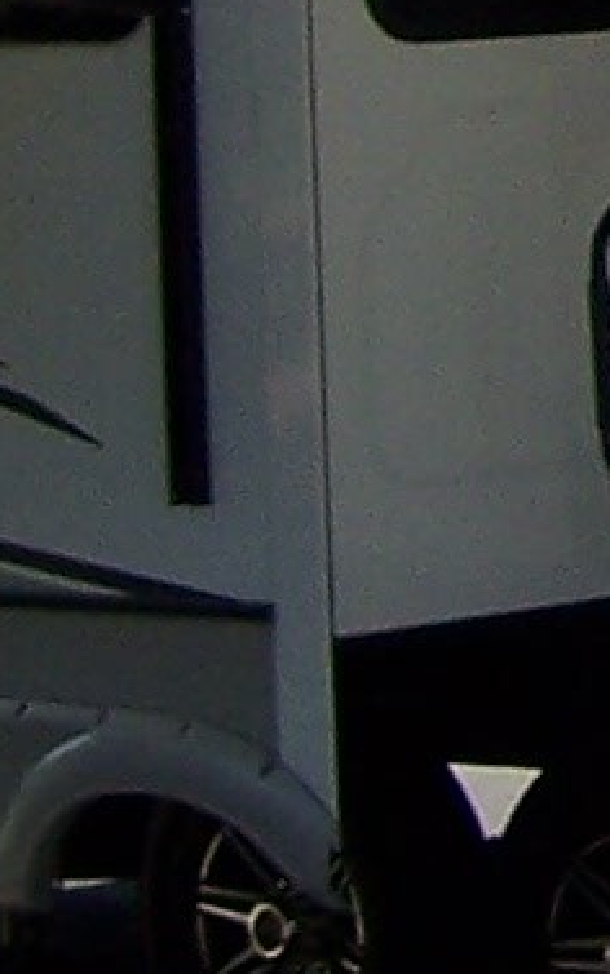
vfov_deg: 7.5
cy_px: -349
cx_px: 1915
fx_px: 7306
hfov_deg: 4.6
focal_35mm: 275
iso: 80
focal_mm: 6.3
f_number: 2.8
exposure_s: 1/750
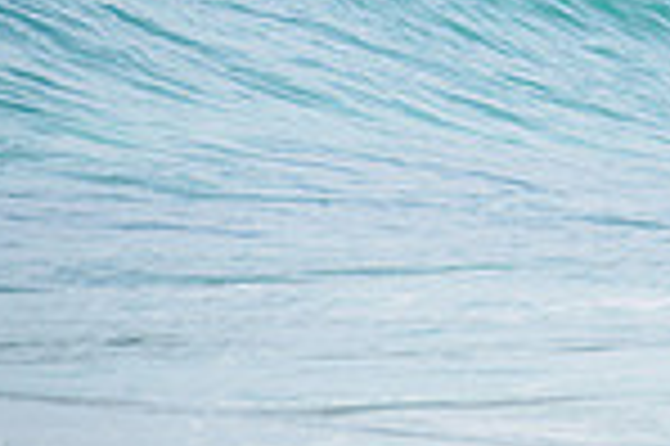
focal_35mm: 2389
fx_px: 44413
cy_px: -150
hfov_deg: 0.9
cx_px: 1409
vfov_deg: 0.6
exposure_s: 1/2000
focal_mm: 500
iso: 180
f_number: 5.6
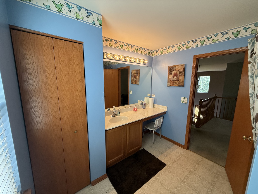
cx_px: 129
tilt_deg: -7.7
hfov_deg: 102.1
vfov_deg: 85.7
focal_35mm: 14
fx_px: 104
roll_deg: -0.1
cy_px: 97
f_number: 2.2
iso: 160
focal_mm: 2.22
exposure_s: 1/120
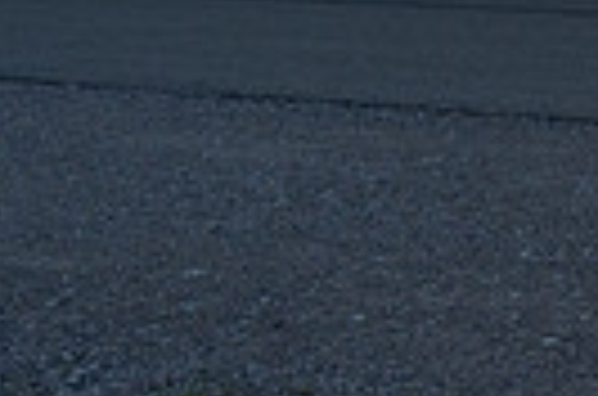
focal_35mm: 105
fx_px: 1740
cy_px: -160
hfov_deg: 14.9
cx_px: 1290
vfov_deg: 12.5
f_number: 5.6
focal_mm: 24
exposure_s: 1/2000
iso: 1250
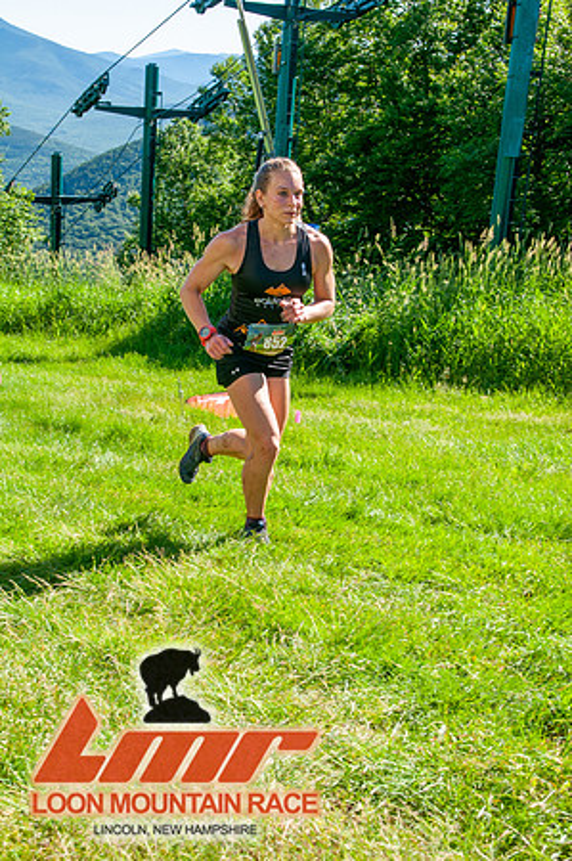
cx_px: 286
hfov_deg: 26.4
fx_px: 1218
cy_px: 430
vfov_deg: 38.9
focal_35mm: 51
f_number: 8
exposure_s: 1/320
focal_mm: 34
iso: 200
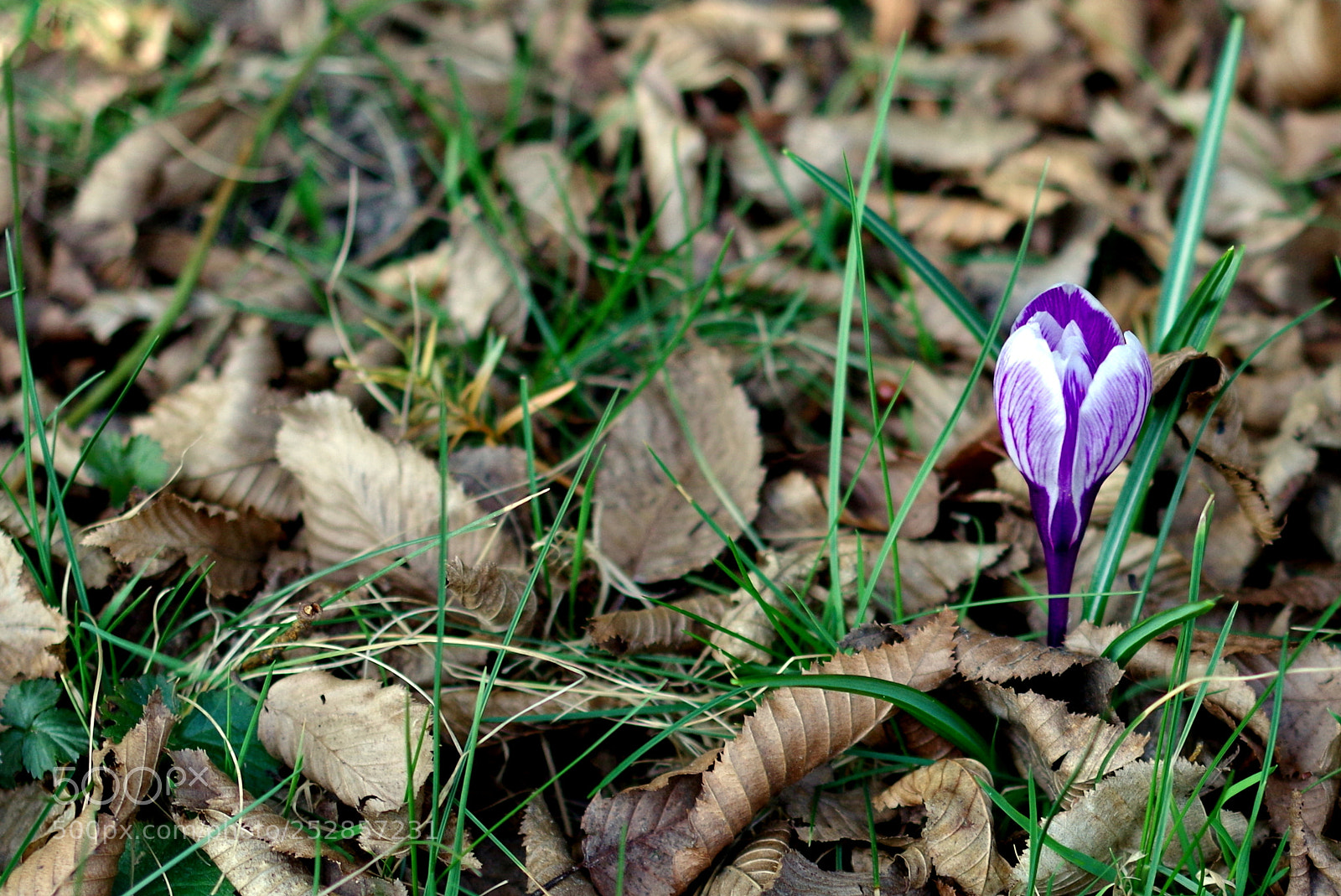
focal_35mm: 52
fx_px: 1938
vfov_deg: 26.0
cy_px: 448
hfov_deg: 38.2
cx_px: 670
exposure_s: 1/100
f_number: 2.8
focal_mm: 35
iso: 200
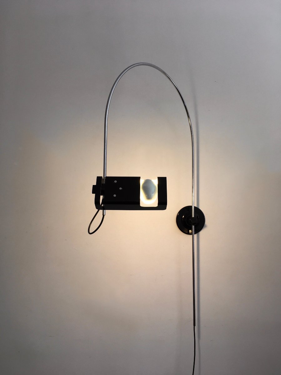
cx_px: 140
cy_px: 188
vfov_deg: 61.7
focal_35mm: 29
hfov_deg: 48.2
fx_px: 314
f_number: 2.2
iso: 40
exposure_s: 1/100
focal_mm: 4.15
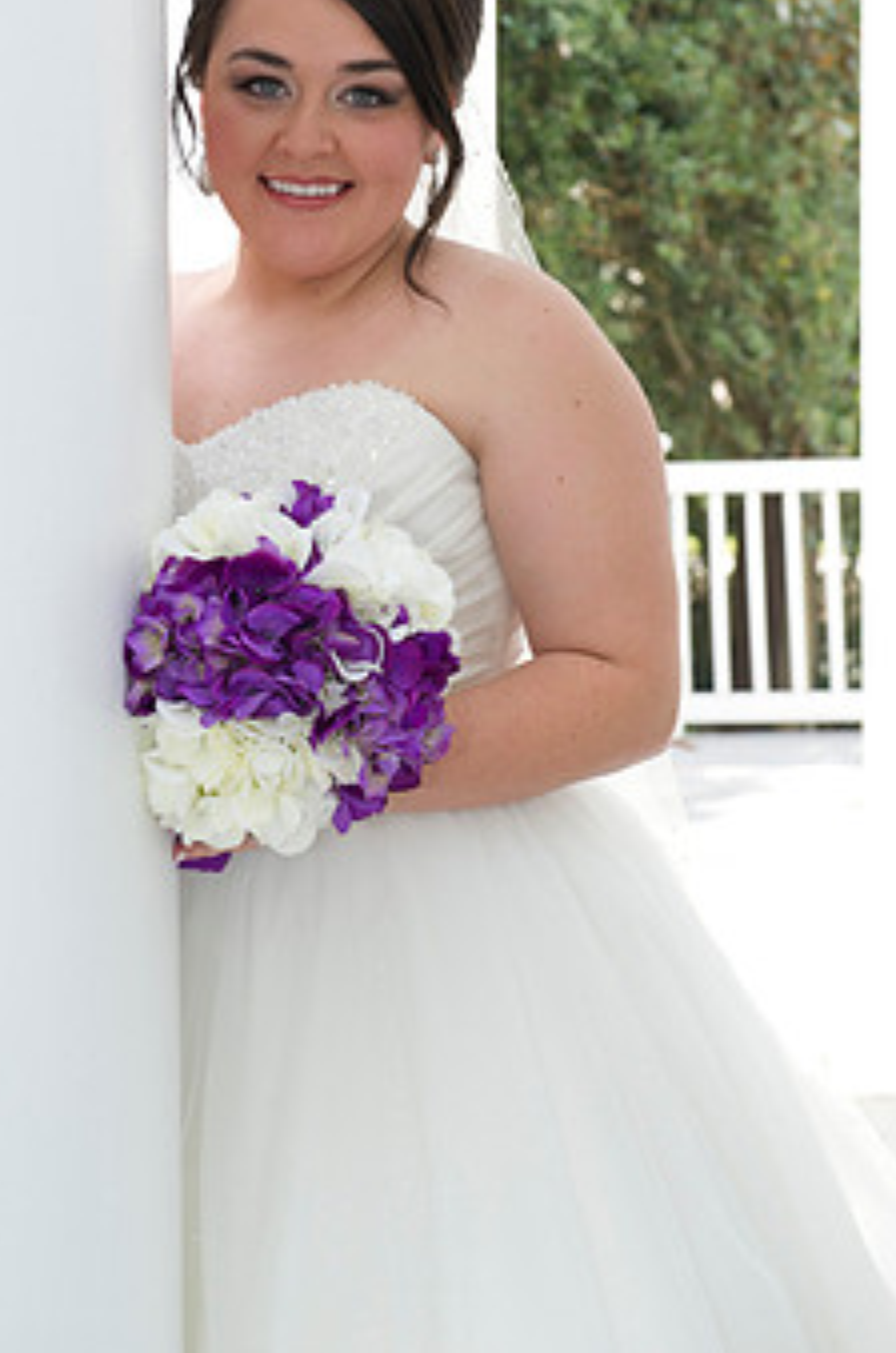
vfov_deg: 23.1
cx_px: 342
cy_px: 512
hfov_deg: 15.5
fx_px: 3299
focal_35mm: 88
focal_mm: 66
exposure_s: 1/160
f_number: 6.3
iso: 320
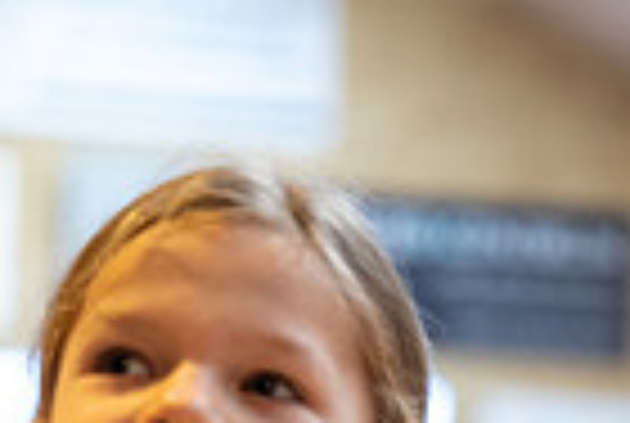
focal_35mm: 289
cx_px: 526
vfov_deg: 4.7
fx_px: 5068
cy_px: 866
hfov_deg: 7.1
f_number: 2.8
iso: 1600
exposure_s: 1/125
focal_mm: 70
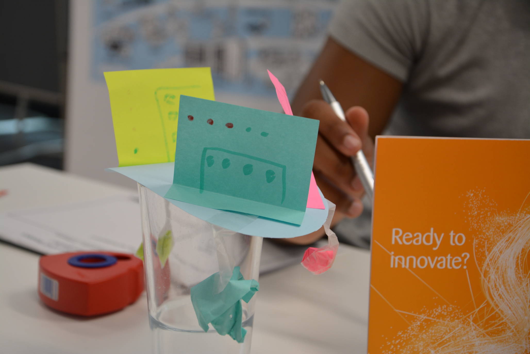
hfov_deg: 26.0
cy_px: 177
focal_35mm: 78
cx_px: 265
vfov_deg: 17.5
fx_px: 1148
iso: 400
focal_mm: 52
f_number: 5.6
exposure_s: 1/60
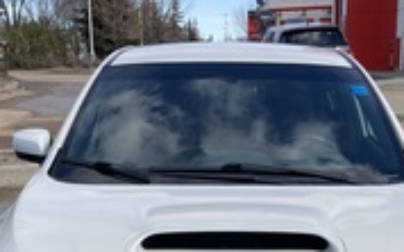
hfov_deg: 29.3
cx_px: 234
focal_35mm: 70
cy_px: 285
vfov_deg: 17.8
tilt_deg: -17.0
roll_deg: +0.9
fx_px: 770
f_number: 1.8
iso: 20
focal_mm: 3.99
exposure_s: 1/1946
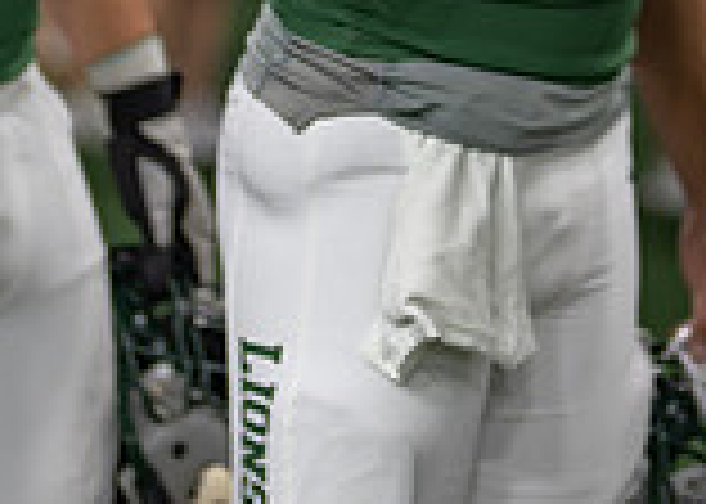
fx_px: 3888
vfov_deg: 7.3
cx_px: 598
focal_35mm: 194
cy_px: -302
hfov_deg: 10.3
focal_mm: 50
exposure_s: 1/500
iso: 160
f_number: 1.2
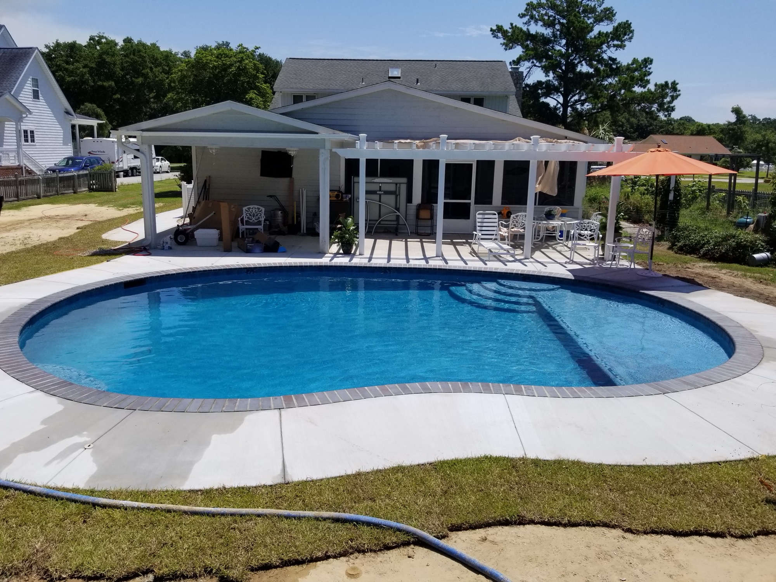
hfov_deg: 67.3
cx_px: 388
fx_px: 583
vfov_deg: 53.1
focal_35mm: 26
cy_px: 291
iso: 50
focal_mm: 4.25
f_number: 1.7
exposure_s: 1/4040
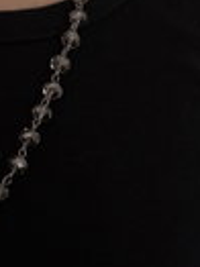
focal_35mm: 98
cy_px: 172
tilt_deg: -10.8
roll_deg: -0.2
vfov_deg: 20.0
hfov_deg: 14.6
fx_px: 756
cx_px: -35
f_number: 1.78
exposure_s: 1/50
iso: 640
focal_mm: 6.76
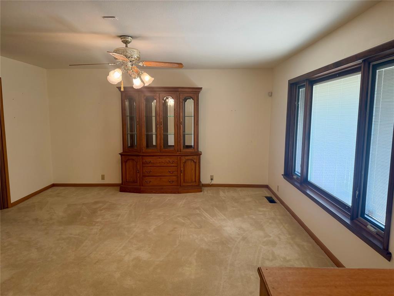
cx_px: 197
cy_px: 148
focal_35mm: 24
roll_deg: +0.0
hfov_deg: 71.6
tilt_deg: -7.1
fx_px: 273
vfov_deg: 56.8
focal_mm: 6.76
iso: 160
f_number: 1.78
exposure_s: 1/120
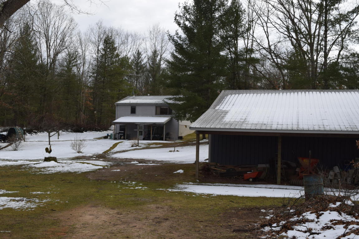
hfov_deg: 43.6
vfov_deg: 29.9
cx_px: 180
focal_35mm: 45
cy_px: 120
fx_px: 449
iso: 320
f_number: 8
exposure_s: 1/250
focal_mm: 30
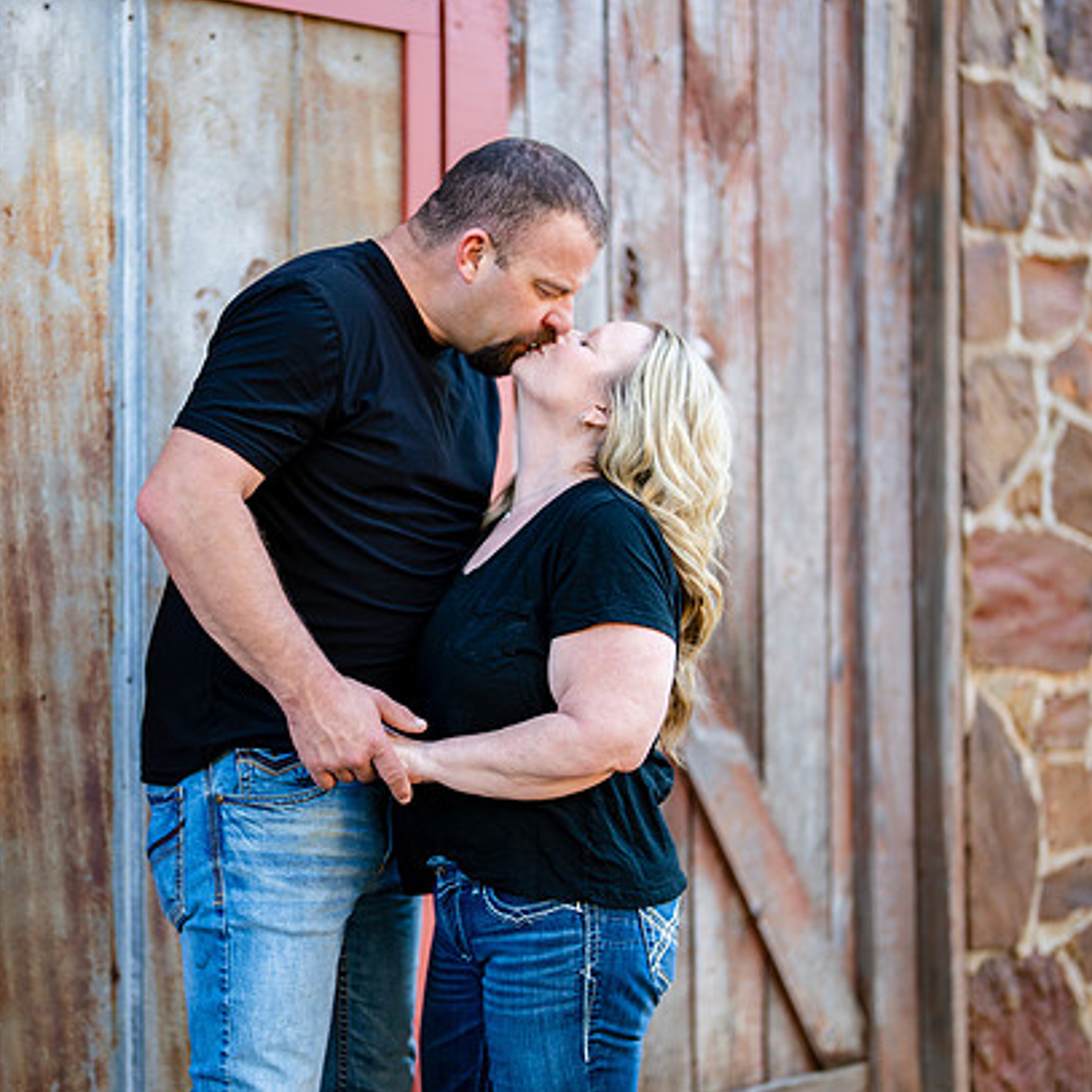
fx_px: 2534
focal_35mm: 71
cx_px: 396
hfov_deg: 24.2
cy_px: 567
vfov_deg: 24.3
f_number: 1.2
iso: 160
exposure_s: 1/500
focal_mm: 50
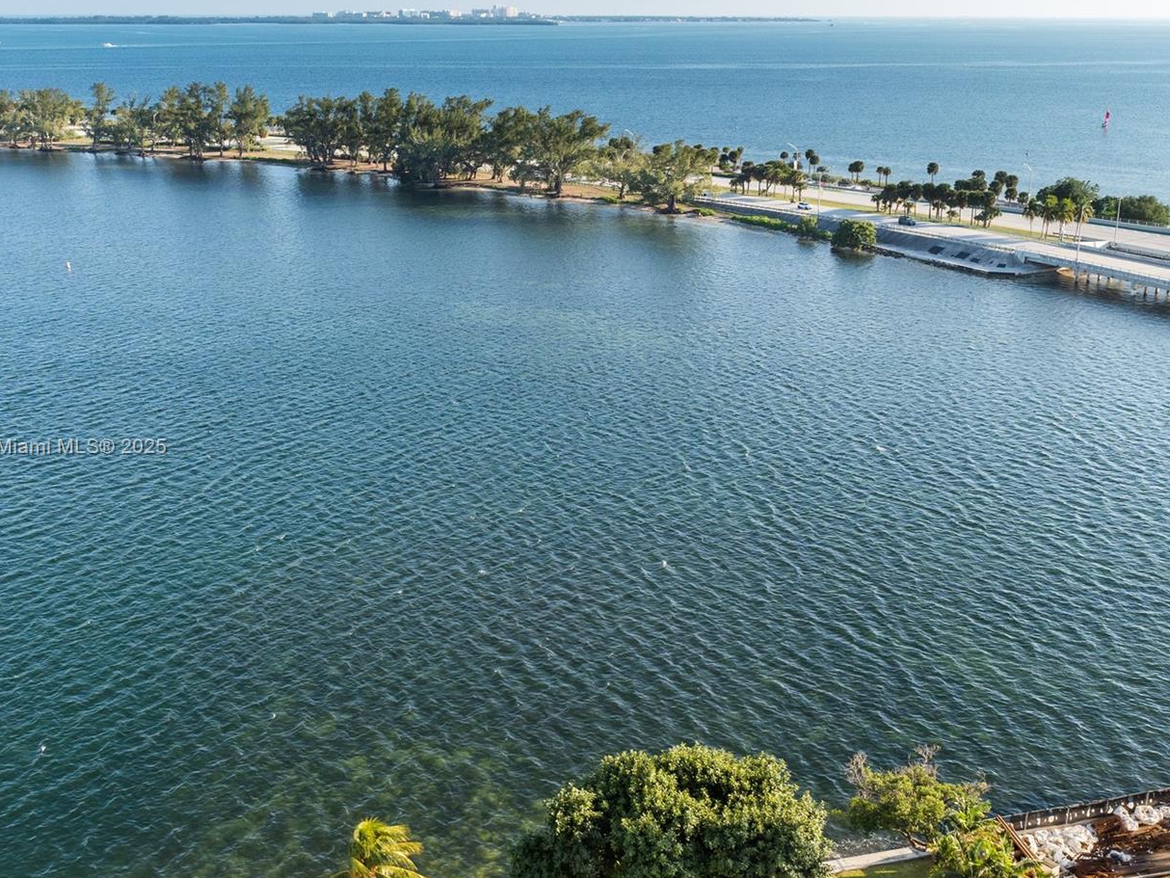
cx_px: 629
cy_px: 448
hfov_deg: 48.9
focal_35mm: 38
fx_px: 1285
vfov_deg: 37.7
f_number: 8
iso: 400
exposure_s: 1/500
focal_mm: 20
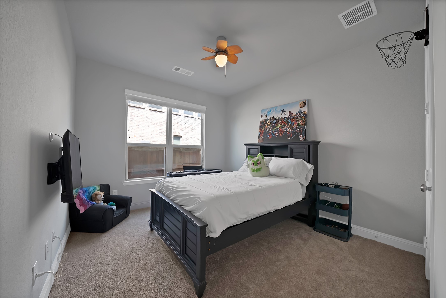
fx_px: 149
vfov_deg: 90.1
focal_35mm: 12
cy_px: 149
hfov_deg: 112.6
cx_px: 223
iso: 640
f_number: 9
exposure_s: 1/10
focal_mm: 12
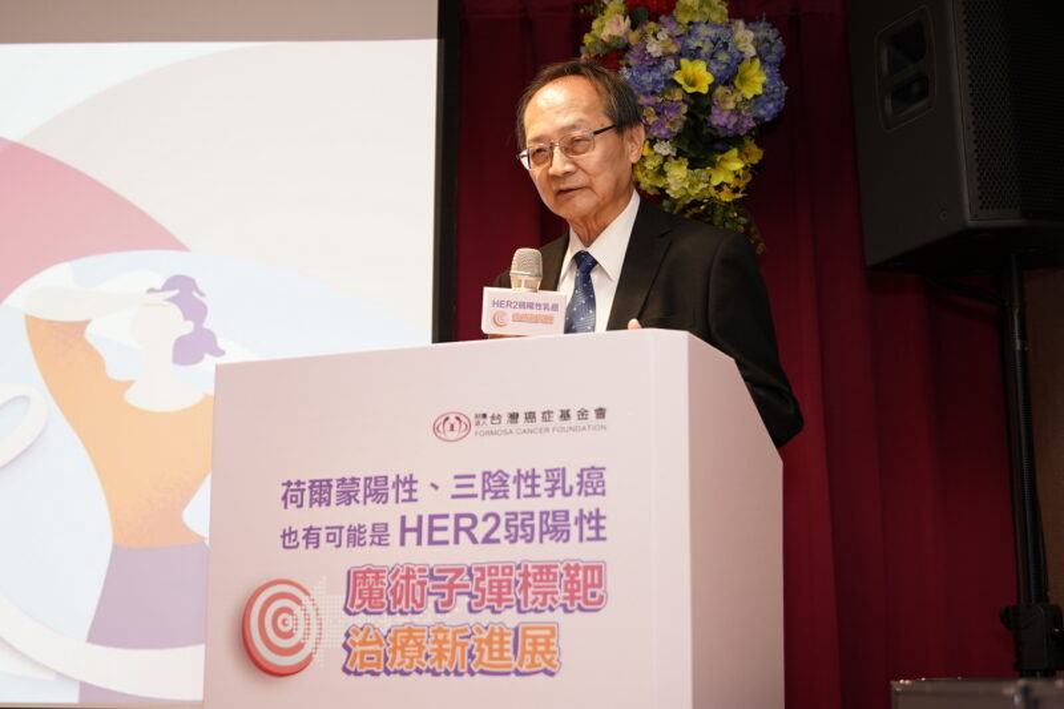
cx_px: 532
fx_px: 1625
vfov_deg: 24.6
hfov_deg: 36.3
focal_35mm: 55
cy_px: 354
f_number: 2.8
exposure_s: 1/160
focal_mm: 37
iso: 1000
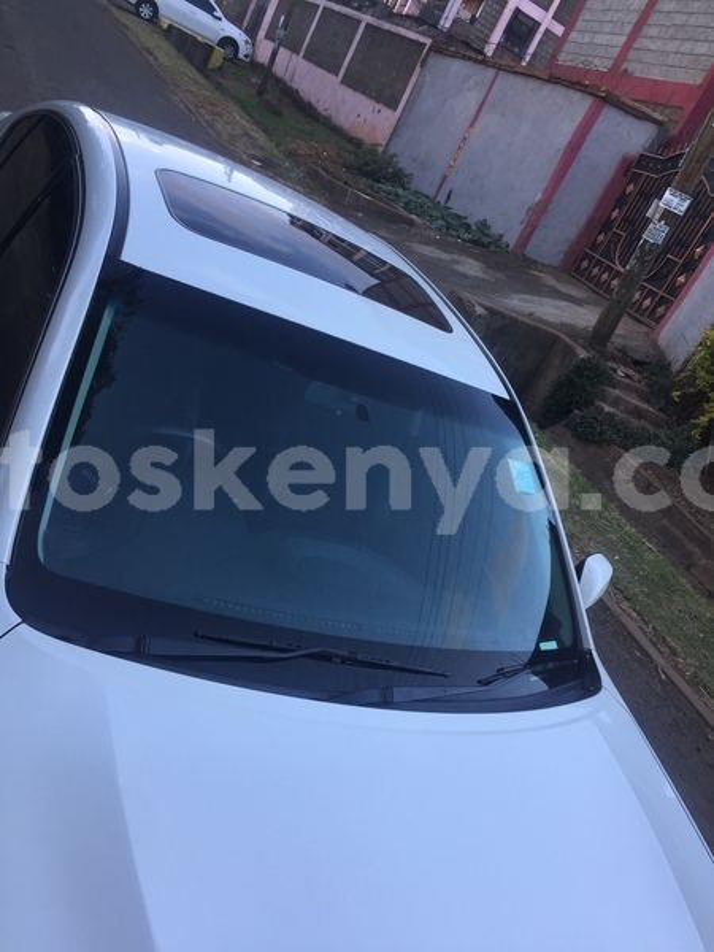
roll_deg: -29.6
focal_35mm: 29
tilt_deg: -21.0
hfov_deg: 48.2
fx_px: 798
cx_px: 357
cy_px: 476
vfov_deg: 61.7
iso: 32
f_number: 2.2
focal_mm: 4.15
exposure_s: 1/100
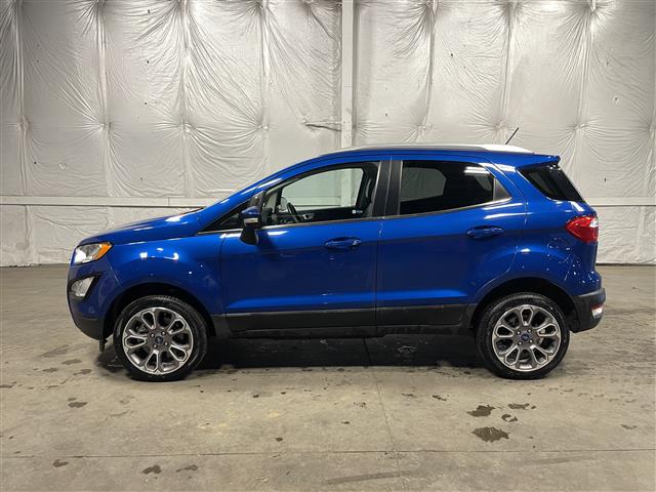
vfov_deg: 53.1
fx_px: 493
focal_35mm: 26
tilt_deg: -7.5
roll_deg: -0.4
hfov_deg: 67.3
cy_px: 246
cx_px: 328
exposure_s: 1/60
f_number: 1.6
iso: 80
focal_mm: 4.2
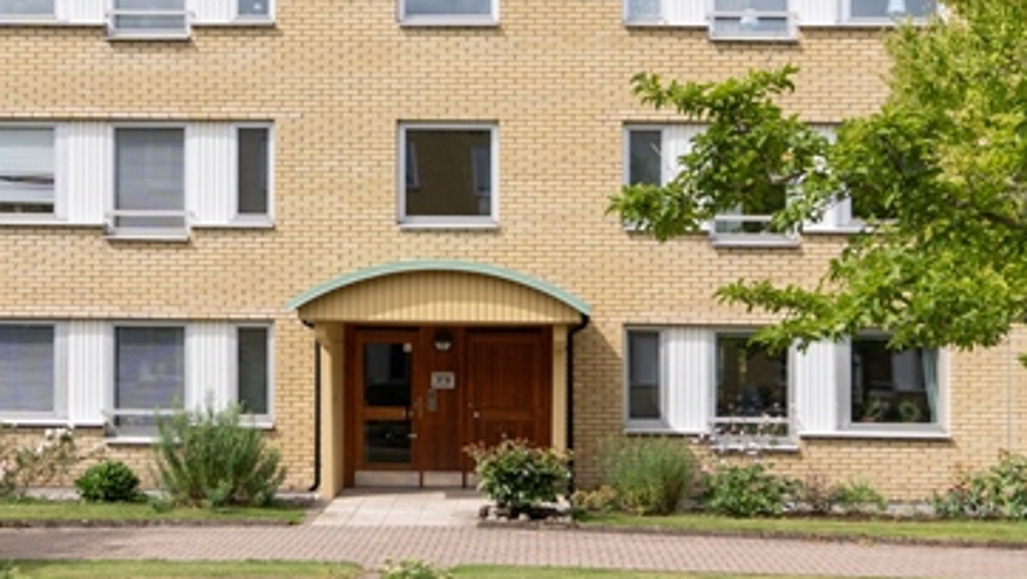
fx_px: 1253
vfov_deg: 26.0
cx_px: 352
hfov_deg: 44.0
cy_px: 278
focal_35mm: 46
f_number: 2.8
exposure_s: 1/5000
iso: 160
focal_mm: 20
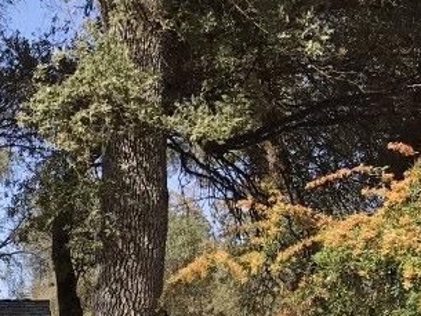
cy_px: 429
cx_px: -228
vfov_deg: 14.9
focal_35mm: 94
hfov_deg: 18.3
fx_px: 1144
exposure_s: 1/1153
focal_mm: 3.99
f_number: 1.8
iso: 20
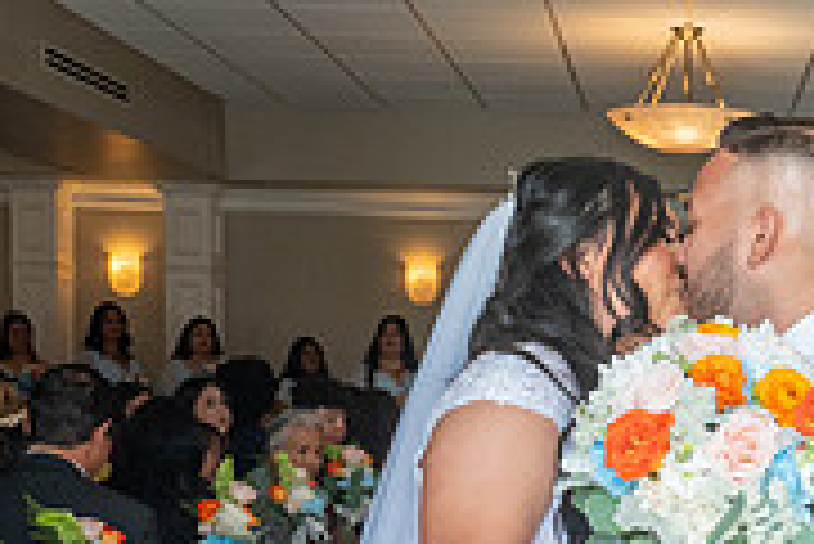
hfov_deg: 26.1
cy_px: 690
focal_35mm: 77
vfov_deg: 16.8
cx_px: 562
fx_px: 1742
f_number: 10
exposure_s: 1/200
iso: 1250
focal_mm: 24
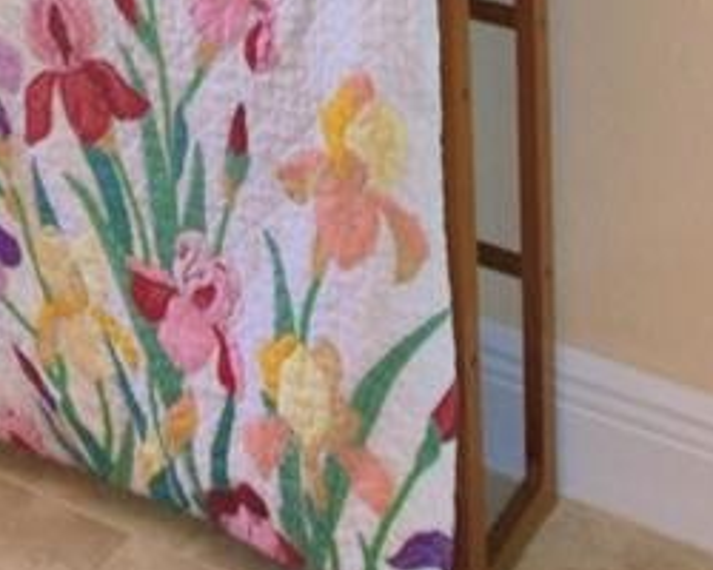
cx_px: -94
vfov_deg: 12.6
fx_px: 1899
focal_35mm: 90
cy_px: -855
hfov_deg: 20.2
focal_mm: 10
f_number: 4.5
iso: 200
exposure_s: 1/40
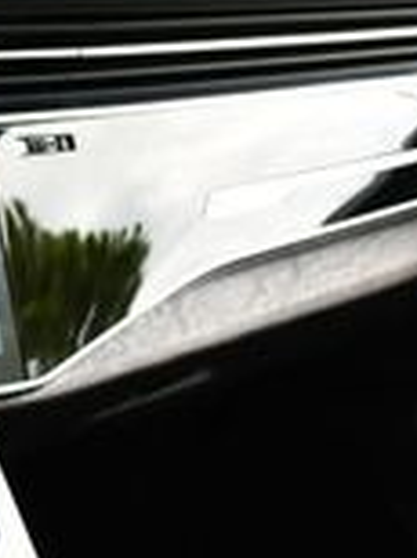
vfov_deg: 13.7
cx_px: -573
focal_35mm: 144
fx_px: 2319
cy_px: 438
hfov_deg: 9.2
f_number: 4.5
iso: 400
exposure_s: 1/250
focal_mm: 18
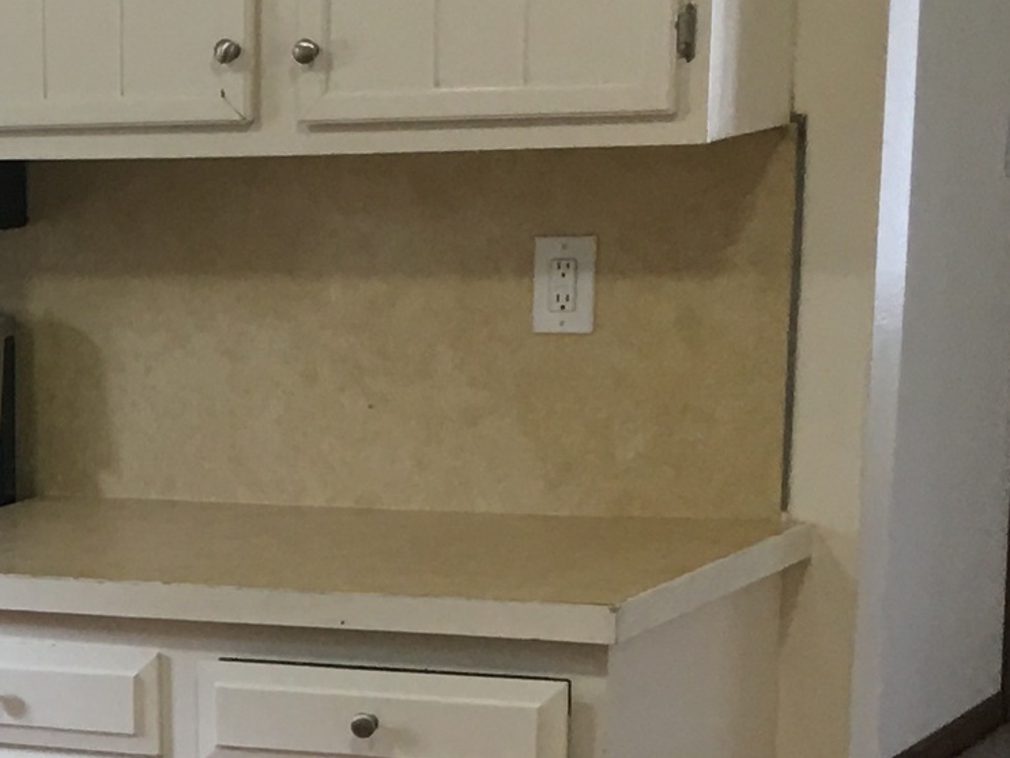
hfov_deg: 15.2
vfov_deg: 12.0
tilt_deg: -14.6
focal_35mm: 120
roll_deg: +3.3
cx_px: -498
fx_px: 3502
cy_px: 1021
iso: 32
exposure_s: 1/15
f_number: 2.2
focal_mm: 4.15
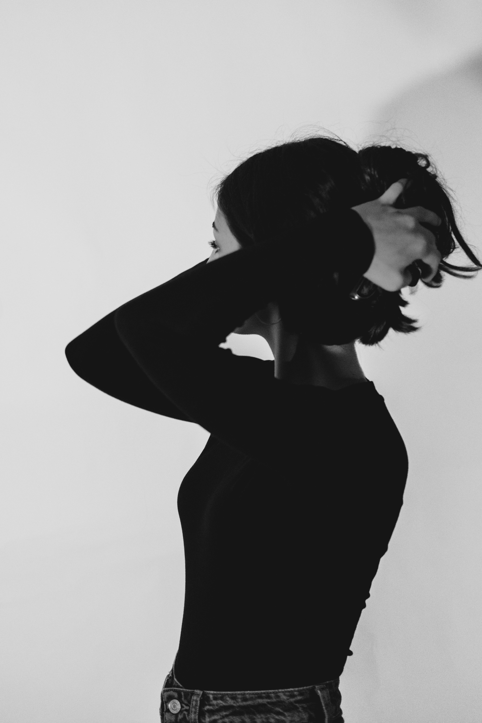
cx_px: 241
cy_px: 362
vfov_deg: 37.5
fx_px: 1064
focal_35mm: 53
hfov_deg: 25.5
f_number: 2
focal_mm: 35
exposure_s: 1/180
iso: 1600
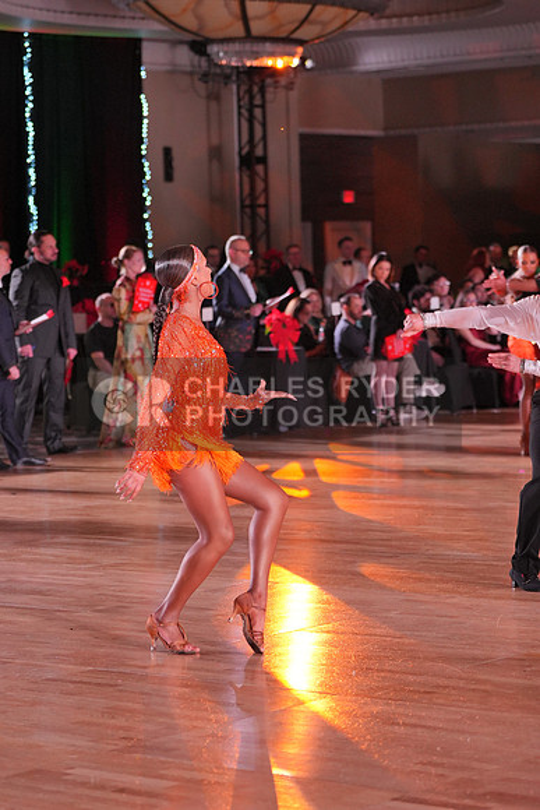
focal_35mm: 105
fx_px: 2361
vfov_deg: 19.5
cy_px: 405
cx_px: 270
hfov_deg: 13.0
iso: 1250
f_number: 2.8
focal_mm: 70
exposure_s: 1/400
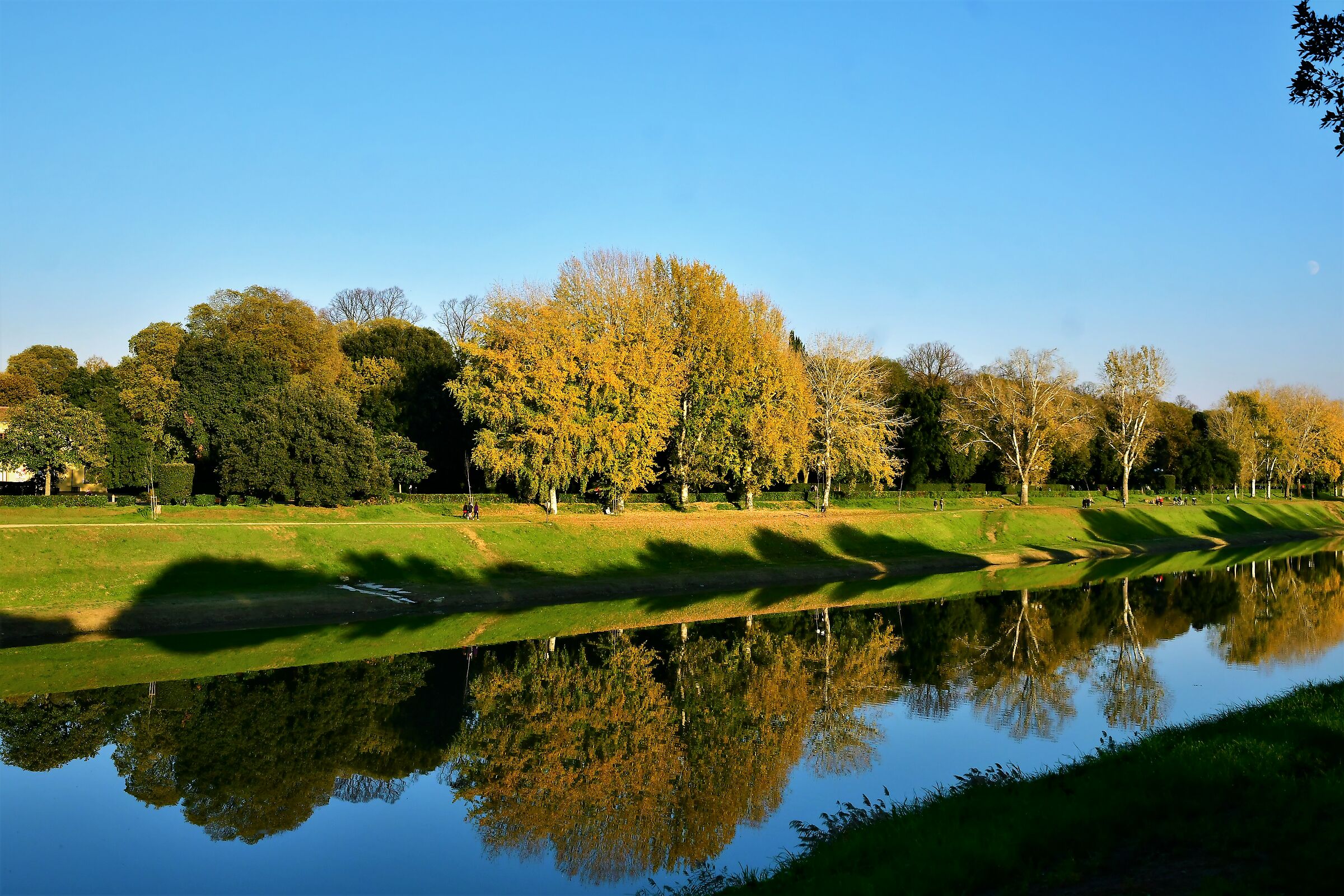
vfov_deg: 34.2
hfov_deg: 49.6
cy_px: 448
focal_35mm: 39
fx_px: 1456
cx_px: 672
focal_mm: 26
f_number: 7.1
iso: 400
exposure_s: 1/1600
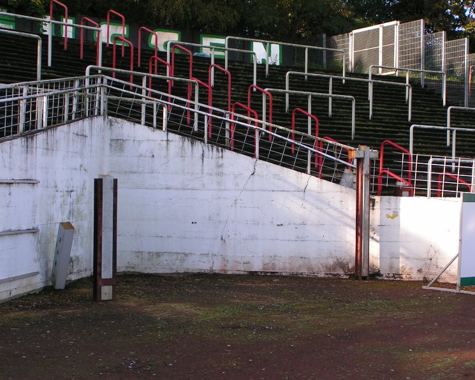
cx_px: 226
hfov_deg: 29.1
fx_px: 914
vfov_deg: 23.5
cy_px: 189
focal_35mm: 65
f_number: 5
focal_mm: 9.6
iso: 50
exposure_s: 1/160
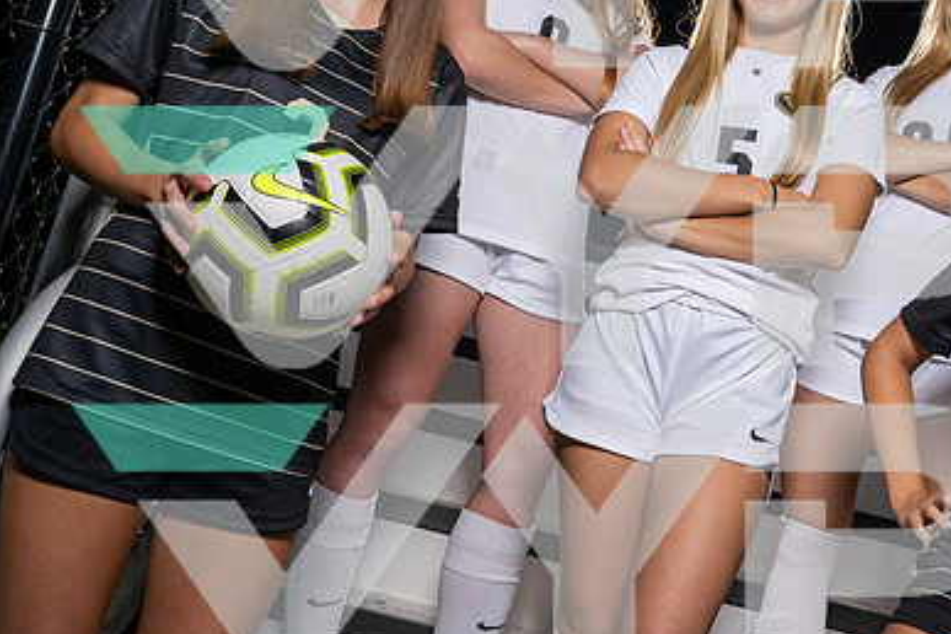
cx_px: 705
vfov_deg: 26.4
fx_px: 1347
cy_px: 237
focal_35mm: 51
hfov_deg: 38.0
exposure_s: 1/250
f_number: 9
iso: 320
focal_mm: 34
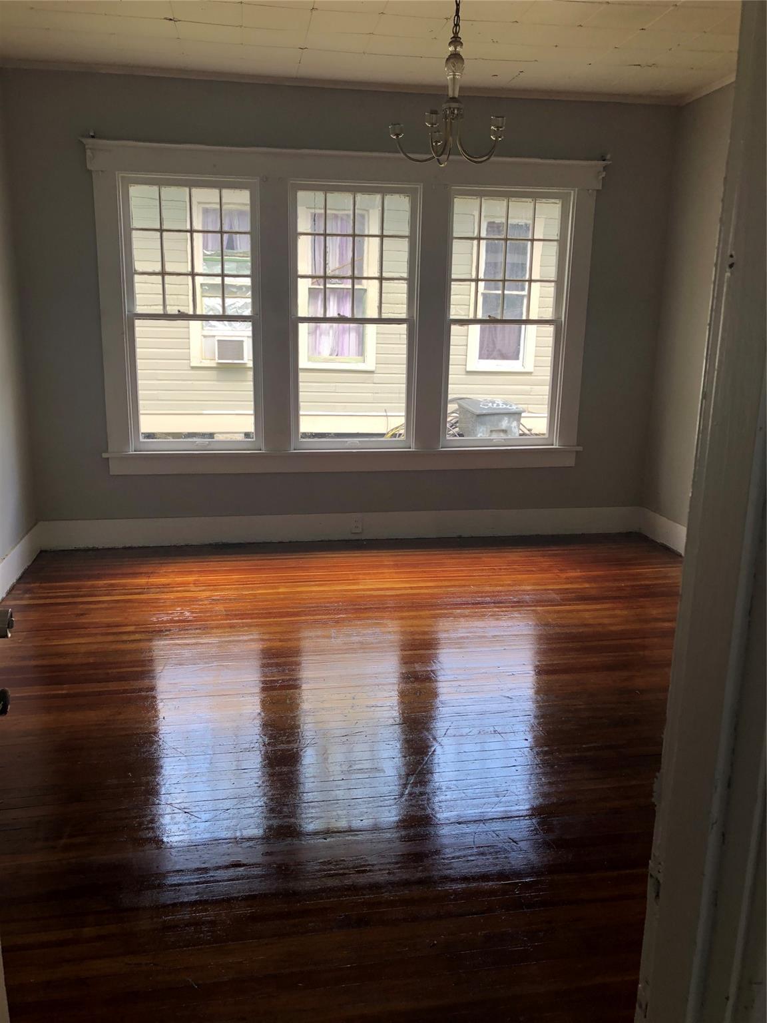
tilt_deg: -14.2
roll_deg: -1.0
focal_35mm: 28
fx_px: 827
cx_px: 384
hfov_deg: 49.7
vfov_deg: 63.4
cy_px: 512
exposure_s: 1/120
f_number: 1.8
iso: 40
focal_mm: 4
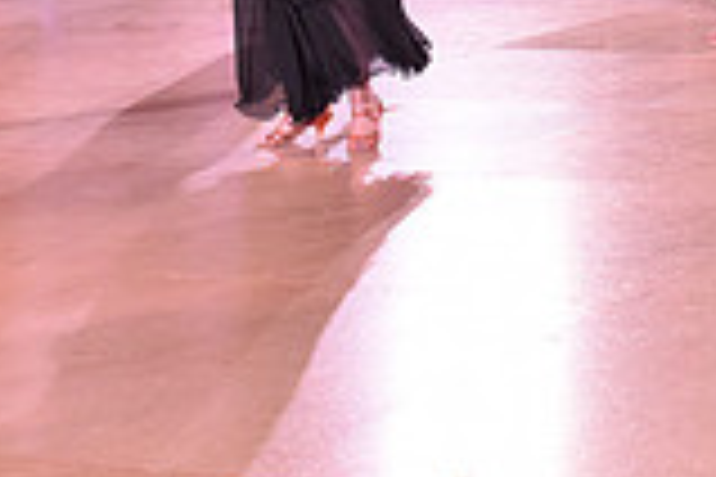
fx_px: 2327
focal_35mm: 117
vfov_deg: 11.3
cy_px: -182
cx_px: 946
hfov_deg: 16.5
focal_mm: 32
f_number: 6.3
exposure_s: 1/250
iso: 2500
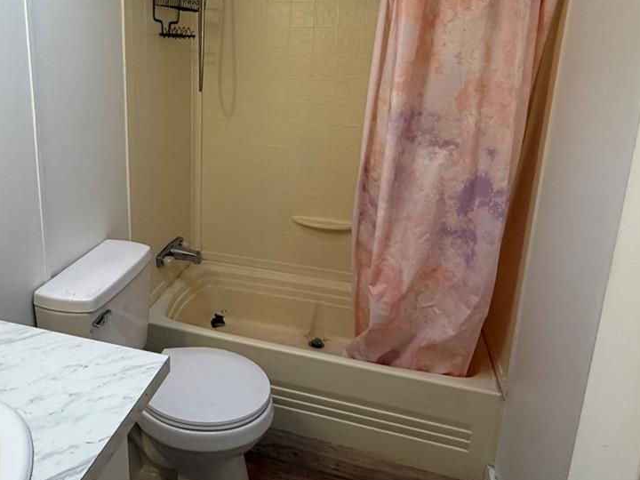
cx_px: 225
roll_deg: -1.2
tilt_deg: -13.4
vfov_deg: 49.0
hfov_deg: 62.2
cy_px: 163
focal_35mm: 28
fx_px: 518
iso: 320
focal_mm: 2.22
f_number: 2.2
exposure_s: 1/120
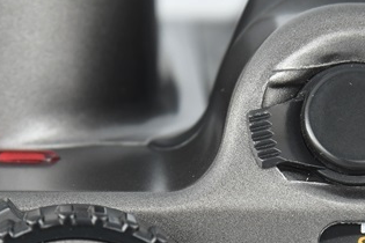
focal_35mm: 1143
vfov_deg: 1.2
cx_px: 226
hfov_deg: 1.8
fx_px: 11588
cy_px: 257
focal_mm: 300
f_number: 11
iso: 500
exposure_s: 1/250
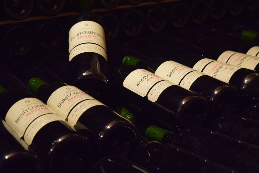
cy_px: 86
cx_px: 130
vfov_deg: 21.6
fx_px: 453
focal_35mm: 63
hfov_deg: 31.9
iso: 1600
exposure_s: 1/8
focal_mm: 42
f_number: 5
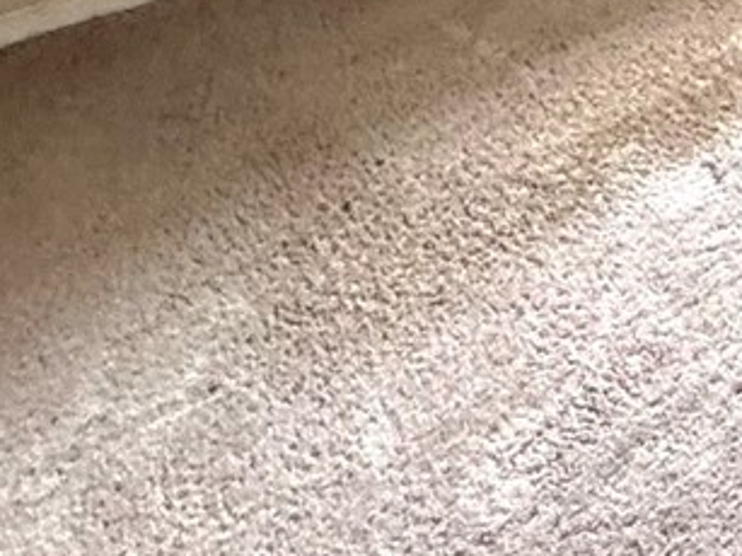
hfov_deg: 19.6
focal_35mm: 73
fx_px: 1564
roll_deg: -2.2
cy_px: -363
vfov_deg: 17.4
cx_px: 1344
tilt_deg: -16.3
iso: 320
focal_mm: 2.22
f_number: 2.2
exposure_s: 1/60
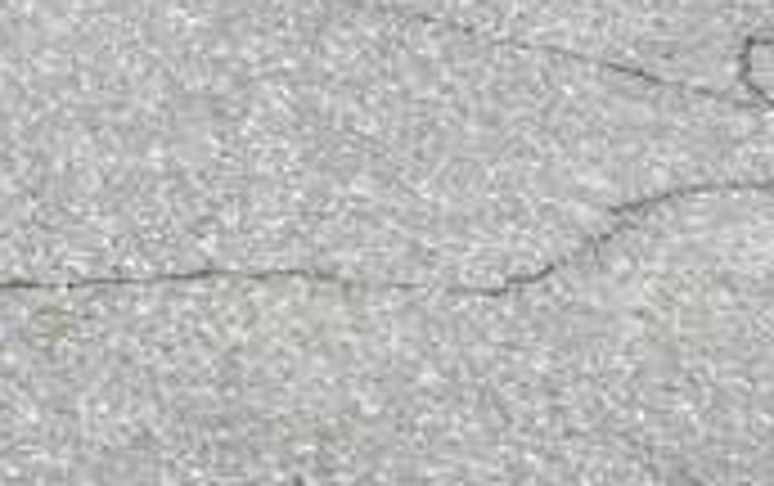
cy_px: -1530
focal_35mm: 181
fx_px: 3823
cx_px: -1372
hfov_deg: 9.6
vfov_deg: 6.0
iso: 64
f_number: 1.4
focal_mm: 6.5
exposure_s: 1/2579
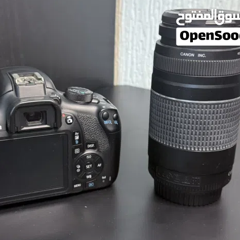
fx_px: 227
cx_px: 99
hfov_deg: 55.3
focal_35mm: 29
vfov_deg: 55.6
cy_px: 119
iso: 250
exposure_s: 1/50
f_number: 1.78
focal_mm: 6.76
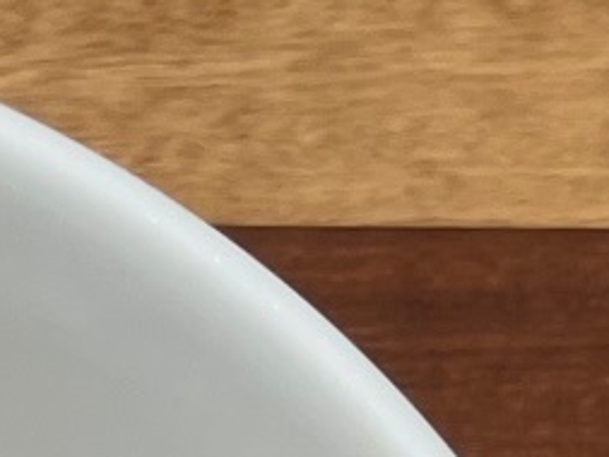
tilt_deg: -67.8
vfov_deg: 6.7
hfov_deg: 9.5
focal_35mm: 207
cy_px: 1253
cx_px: 144
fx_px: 3643
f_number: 1.5
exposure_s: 1/120
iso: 80
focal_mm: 5.7
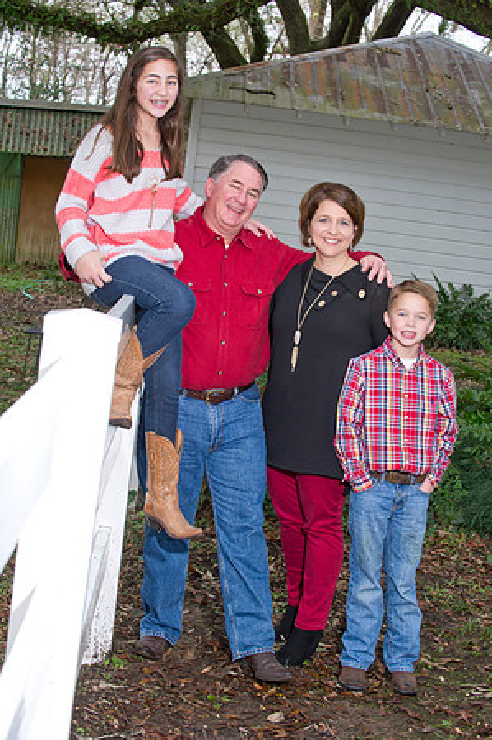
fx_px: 1438
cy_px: 370
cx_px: 246
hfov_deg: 19.4
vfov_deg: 28.9
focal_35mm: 70
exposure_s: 1/100
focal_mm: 70
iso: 1250
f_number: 6.3
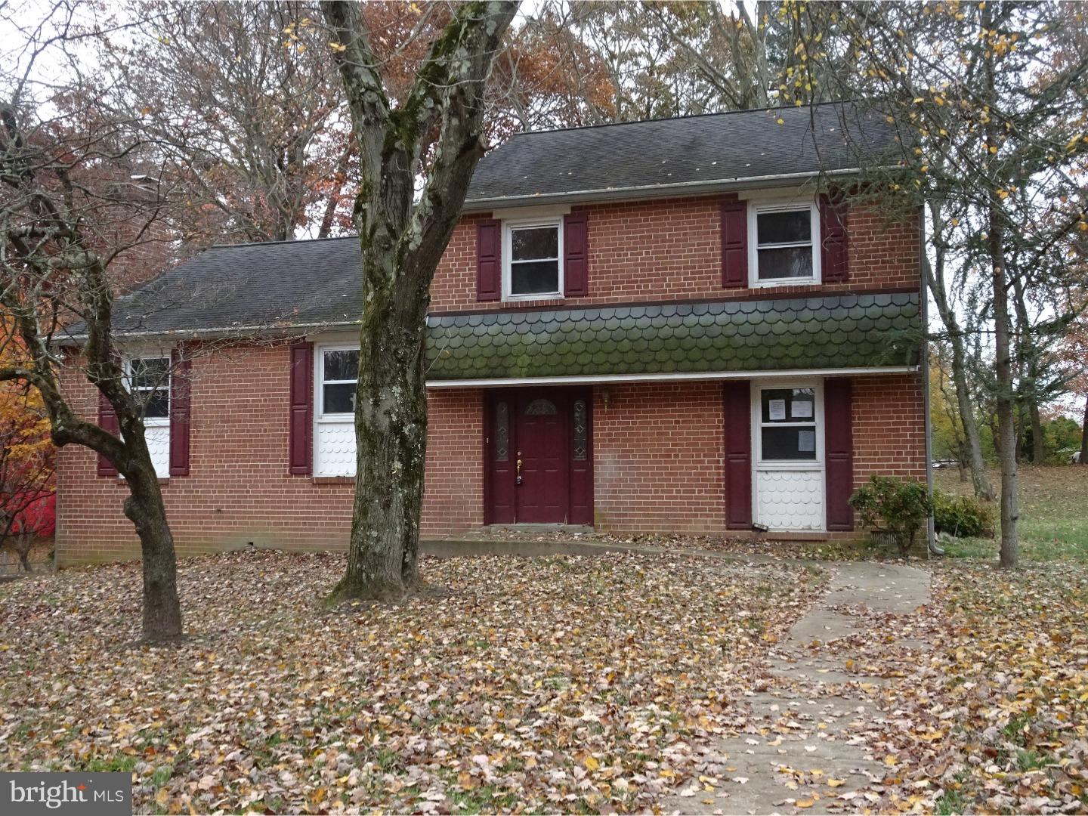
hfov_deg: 51.4
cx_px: 544
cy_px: 408
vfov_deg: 39.7
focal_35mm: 36
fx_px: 1131
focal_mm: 6.17
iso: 400
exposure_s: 1/250
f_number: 4
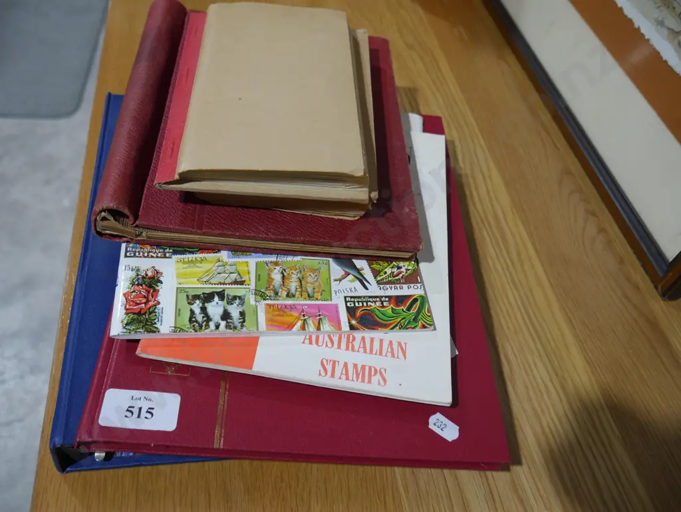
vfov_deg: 44.2
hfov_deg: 56.8
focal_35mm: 32
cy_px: 256
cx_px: 340
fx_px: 630
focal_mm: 16
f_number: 3.6
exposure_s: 1/60
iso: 250
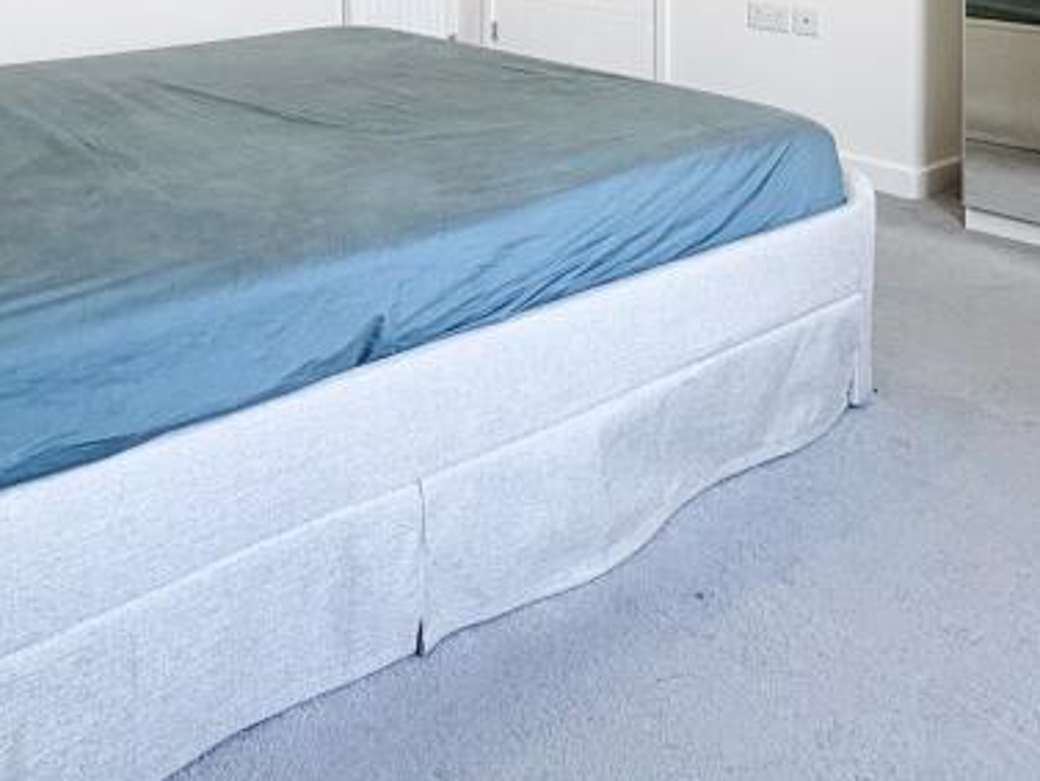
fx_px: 1142
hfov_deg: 48.5
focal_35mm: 38
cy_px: -119
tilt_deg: -1.0
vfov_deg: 32.3
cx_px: 392
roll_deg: +0.4
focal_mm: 2.22
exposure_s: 1/100
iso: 100
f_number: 2.2
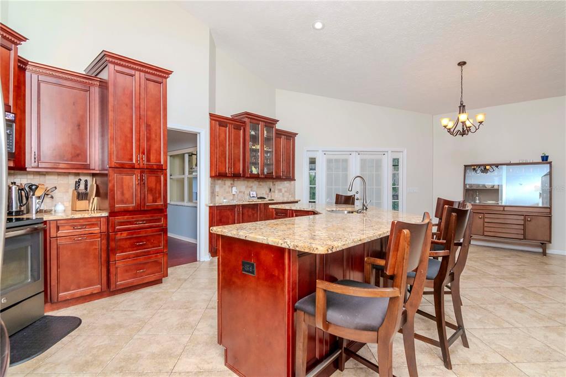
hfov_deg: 95.0
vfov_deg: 72.0
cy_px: 188
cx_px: 283
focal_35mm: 16
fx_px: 259
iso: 640
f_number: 7.1
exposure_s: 1/200
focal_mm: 11
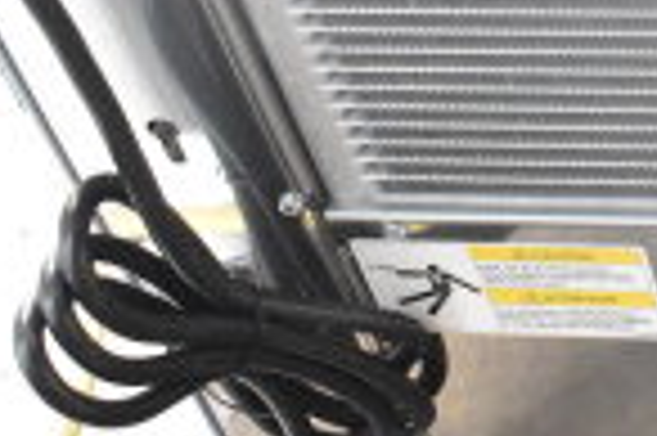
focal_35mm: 176
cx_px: 1274
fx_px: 3208
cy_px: 133
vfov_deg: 7.8
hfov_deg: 10.8
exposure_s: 1/320
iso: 6400
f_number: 9
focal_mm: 28
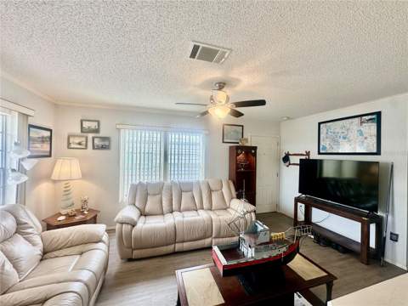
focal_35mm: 14
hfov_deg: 102.1
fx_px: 165
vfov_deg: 85.7
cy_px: 153
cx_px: 204
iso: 40
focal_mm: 2.22
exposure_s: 1/120
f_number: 2.2
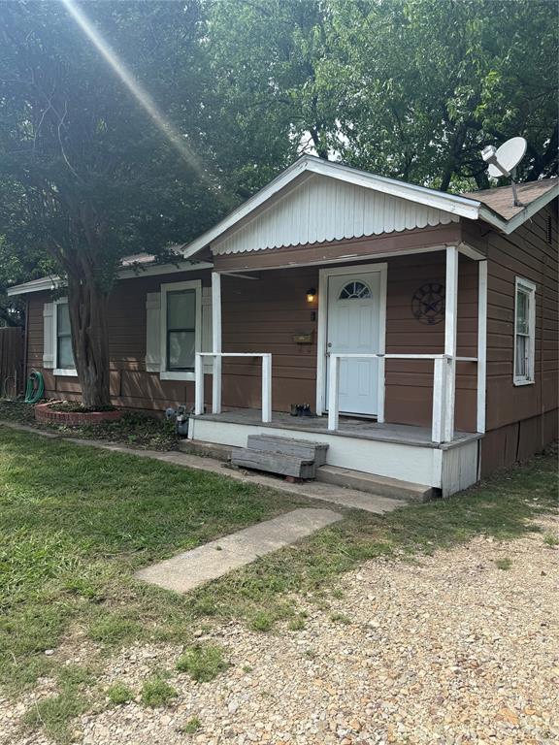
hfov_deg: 56.8
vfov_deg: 71.6
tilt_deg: -1.7
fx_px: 517
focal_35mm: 24
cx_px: 280
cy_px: 372
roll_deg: -0.1
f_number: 1.78
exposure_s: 1/2611
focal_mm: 6.76
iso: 80
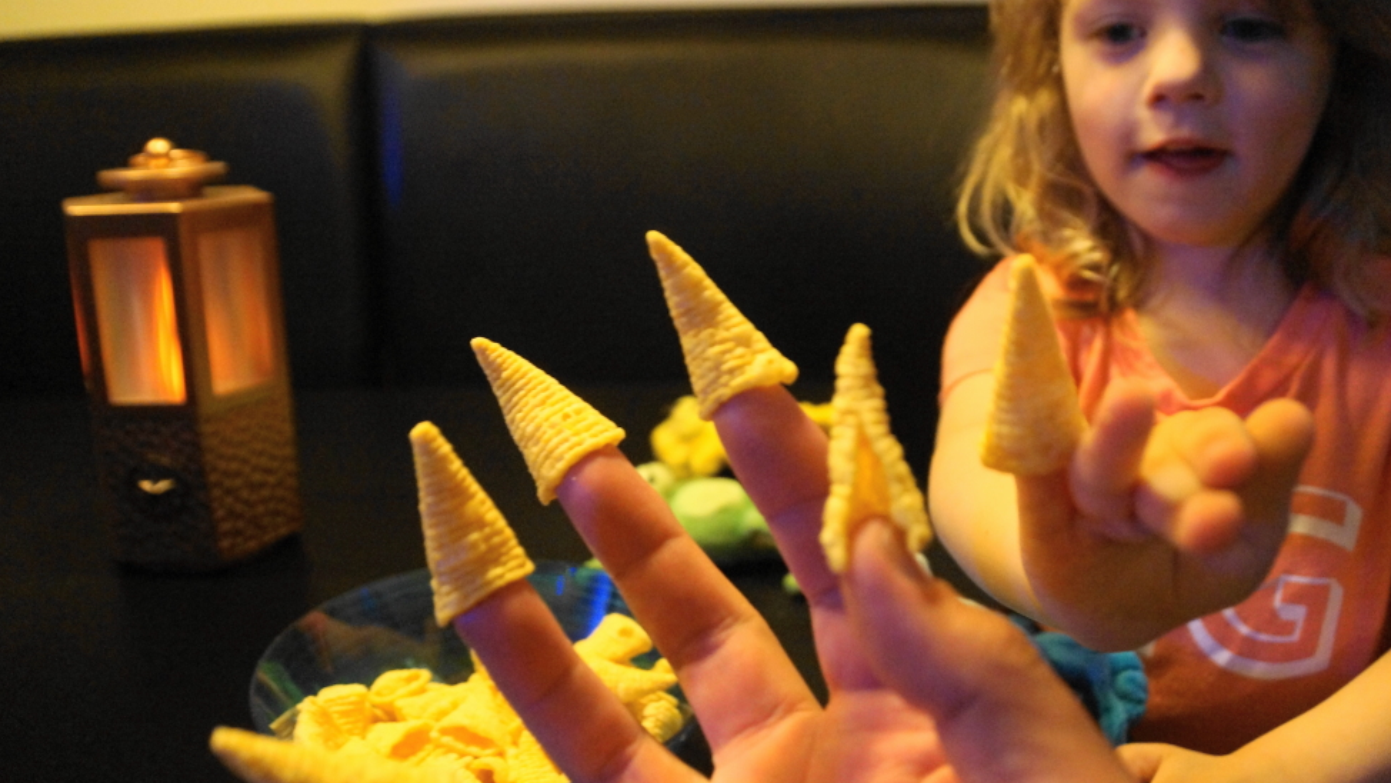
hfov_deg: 66.1
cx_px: 699
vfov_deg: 40.2
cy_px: 392
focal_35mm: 29
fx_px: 1070
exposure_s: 1/30
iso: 1600
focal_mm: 18
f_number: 3.5
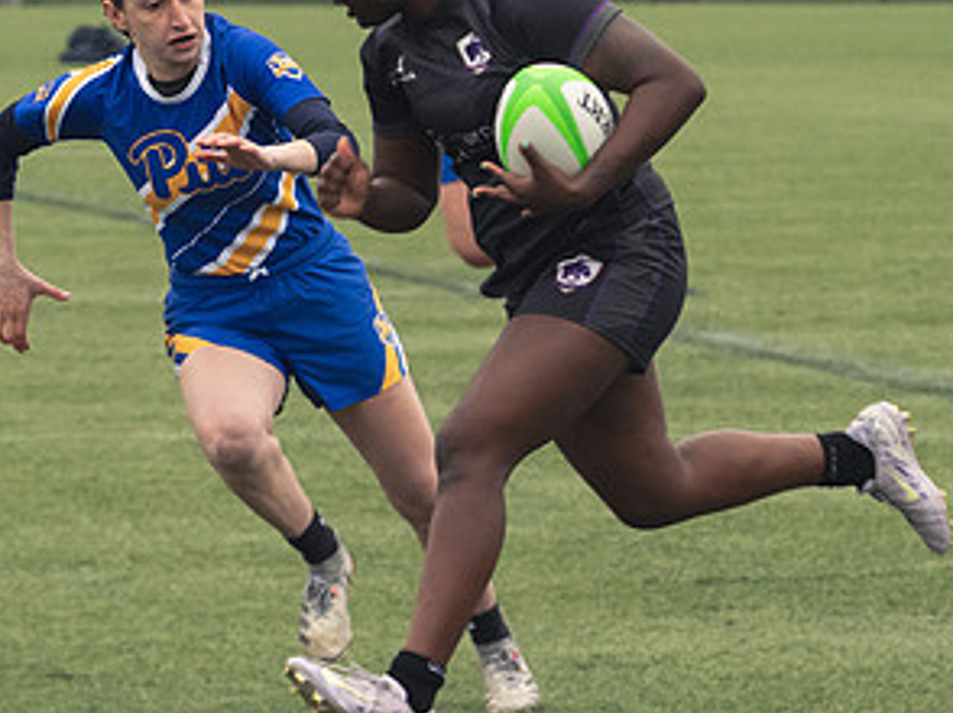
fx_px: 11746
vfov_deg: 3.5
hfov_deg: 4.6
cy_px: 389
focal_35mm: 427
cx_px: 441
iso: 2500
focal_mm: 150
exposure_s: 1/800
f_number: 6.3
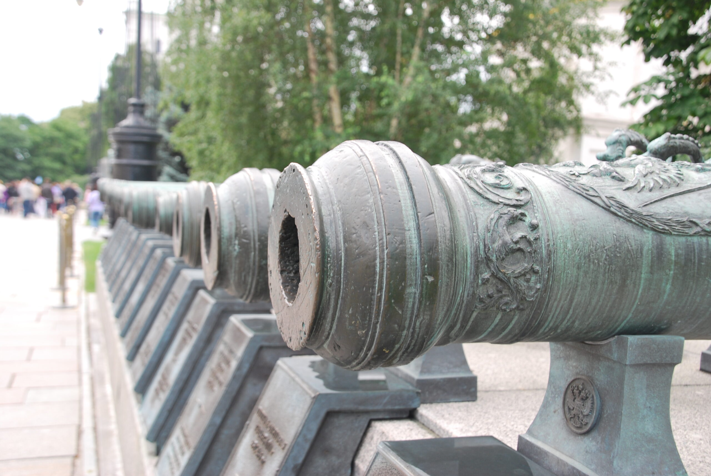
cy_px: 238
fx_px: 801
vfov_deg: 33.1
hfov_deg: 47.9
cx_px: 356
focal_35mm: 40
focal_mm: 27
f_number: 5.6
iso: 140
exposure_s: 1/125
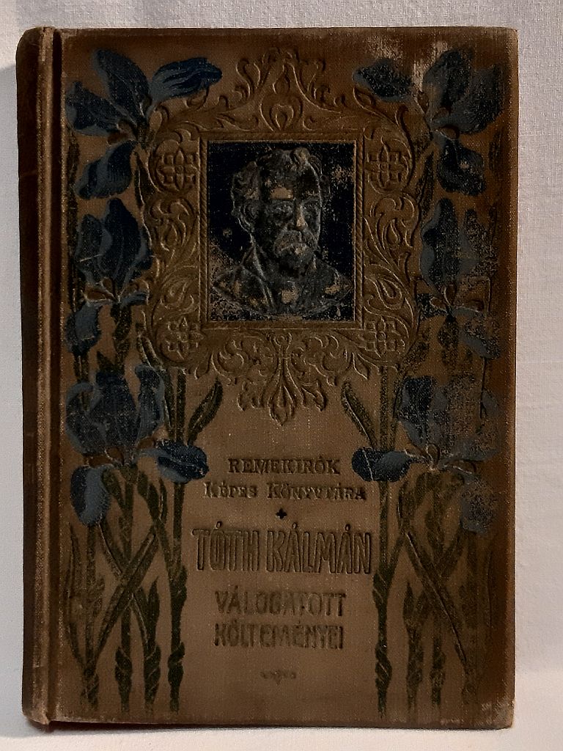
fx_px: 586
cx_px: 282
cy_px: 376
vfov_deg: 65.3
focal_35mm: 27
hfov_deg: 51.4
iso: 400
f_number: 1.7
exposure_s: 1/50
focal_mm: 3.93
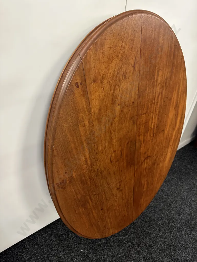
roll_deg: -3.4
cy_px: 131
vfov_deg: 71.6
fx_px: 182
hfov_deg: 56.8
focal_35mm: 24
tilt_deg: -38.2
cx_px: 98
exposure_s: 1/50
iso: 250
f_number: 1.78
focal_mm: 6.86
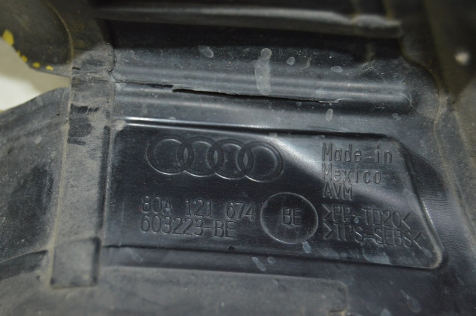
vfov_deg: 16.5
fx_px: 1090
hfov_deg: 24.6
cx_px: 238
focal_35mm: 82
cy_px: 158
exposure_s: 1/60
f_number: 5.6
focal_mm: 55
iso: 1250
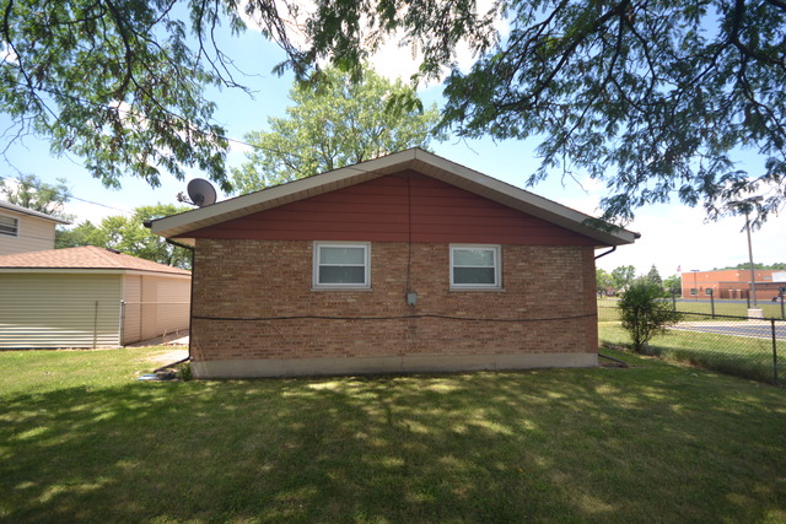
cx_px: 393
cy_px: 262
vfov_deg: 77.4
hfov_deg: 100.4
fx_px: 328
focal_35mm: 15
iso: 100
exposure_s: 1/200
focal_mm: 10
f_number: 4
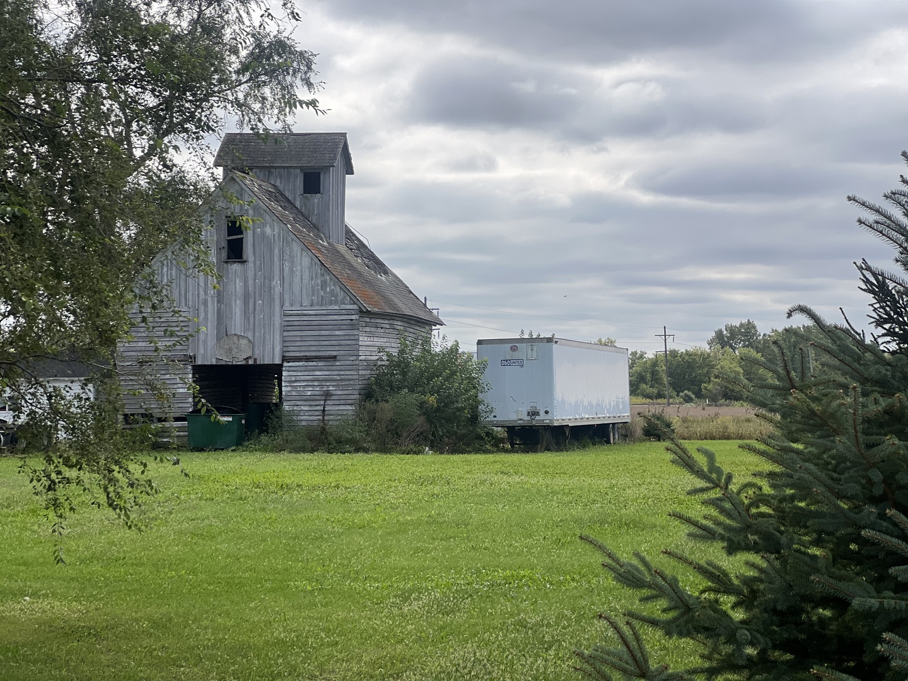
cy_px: 340
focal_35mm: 77
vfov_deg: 19.1
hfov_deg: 25.3
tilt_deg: +1.4
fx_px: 2020
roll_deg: +1.4
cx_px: 454
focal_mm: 9
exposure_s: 1/960
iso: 32
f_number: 2.8
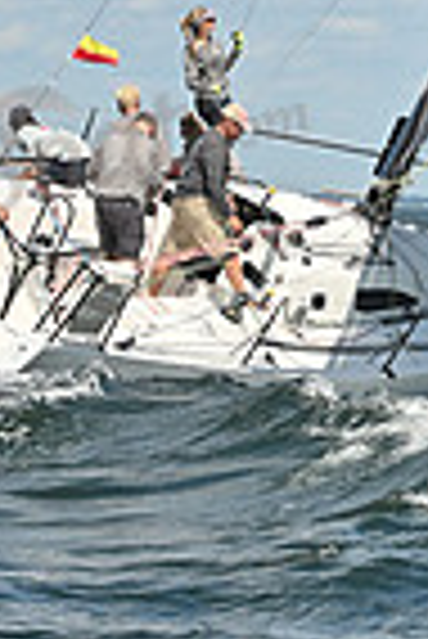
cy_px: -572
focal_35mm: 286
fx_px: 5088
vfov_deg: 7.0
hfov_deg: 4.8
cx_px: 543
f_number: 9
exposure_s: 1/1000
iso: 250
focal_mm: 70
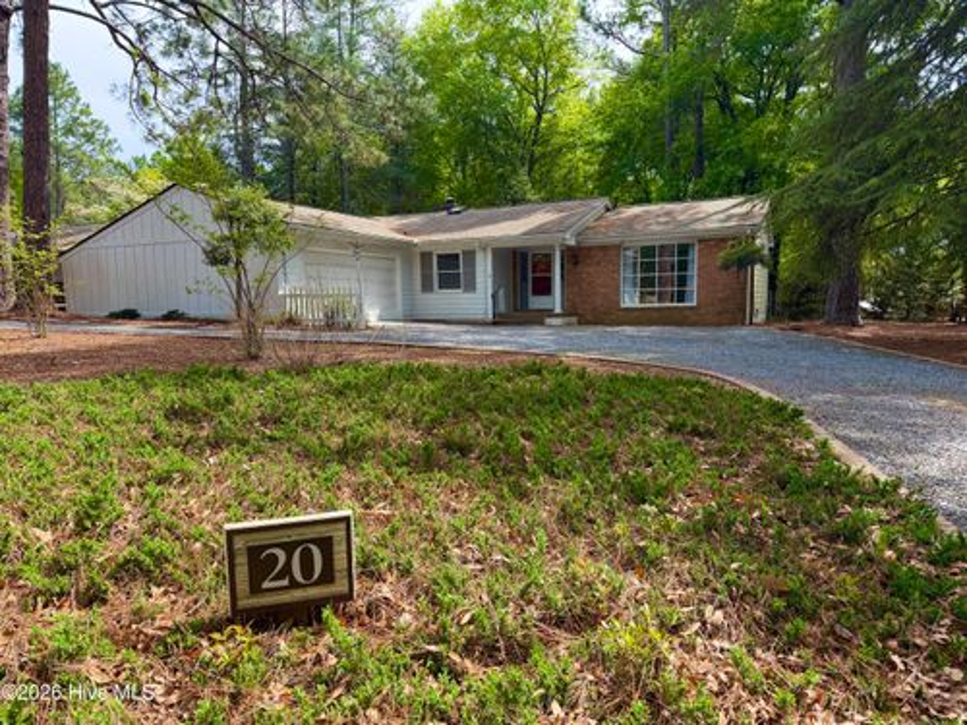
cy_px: 362
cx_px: 484
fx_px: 670
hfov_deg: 71.6
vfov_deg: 56.8
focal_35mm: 24
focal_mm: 6.76
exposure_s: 1/1522
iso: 100
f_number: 1.78
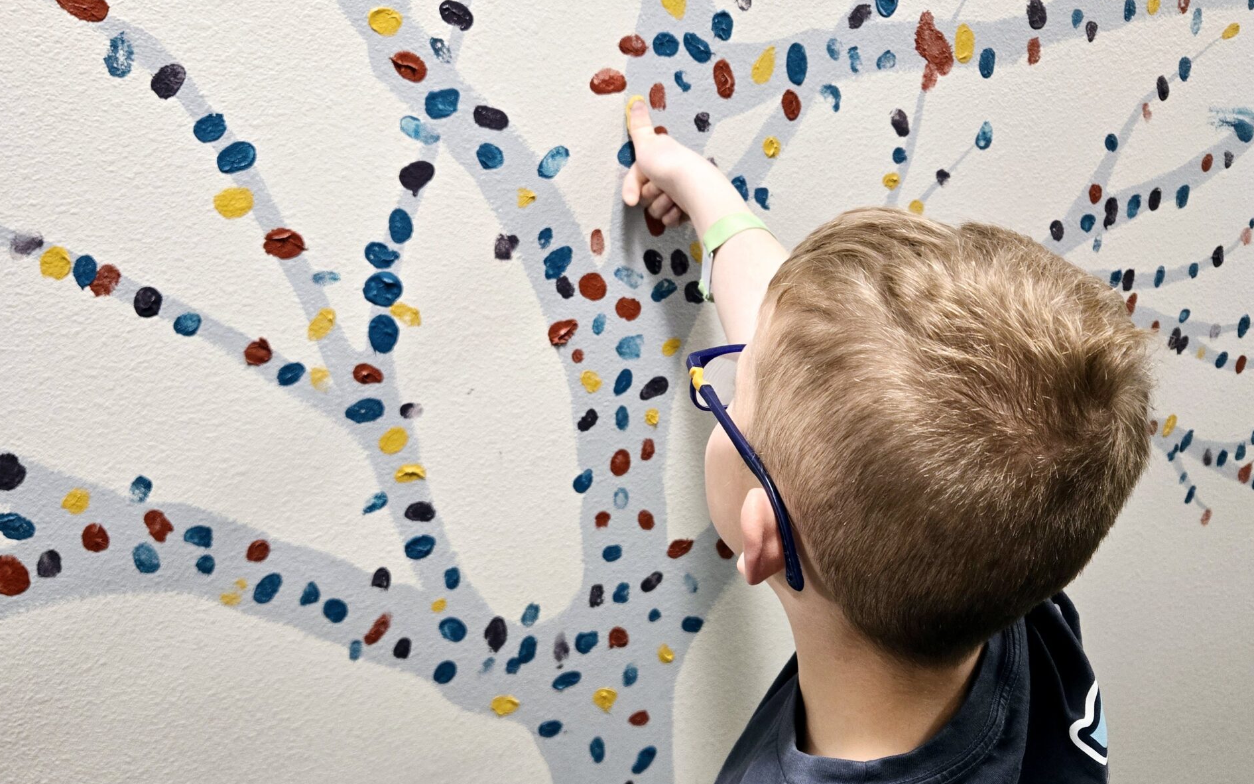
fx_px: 1128
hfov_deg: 58.1
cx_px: 633
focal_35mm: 33
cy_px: 411
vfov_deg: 38.3
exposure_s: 1/120
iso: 250
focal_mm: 5.4
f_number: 1.8
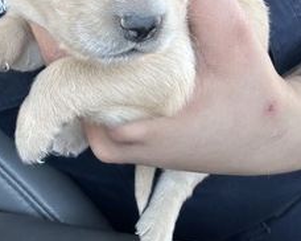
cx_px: 98
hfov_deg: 34.4
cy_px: 34
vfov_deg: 27.3
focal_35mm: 54
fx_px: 481
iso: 80
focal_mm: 2.69
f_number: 1.9
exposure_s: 1/68
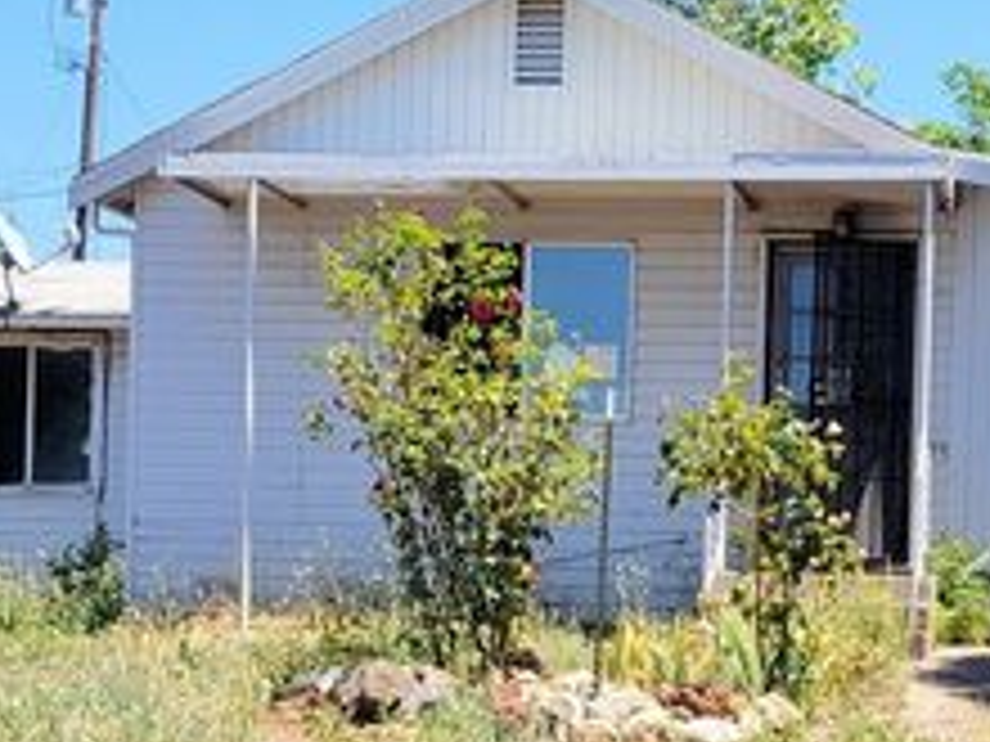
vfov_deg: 24.8
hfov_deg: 32.4
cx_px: 657
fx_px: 1687
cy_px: 290
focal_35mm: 59
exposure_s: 1/1667
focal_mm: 5.4
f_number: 1.8
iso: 40
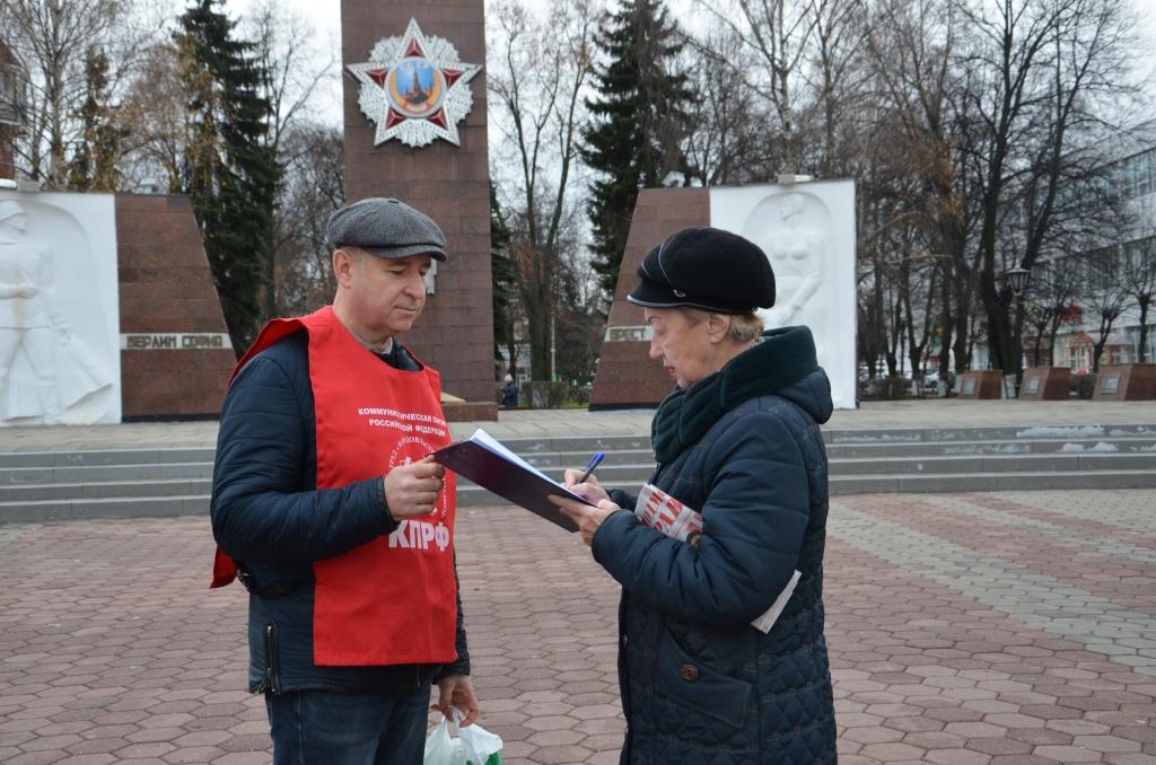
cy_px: 382
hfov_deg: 41.2
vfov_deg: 27.9
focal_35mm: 48
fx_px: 1538
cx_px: 578
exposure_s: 1/125
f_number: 5.6
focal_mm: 32
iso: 360
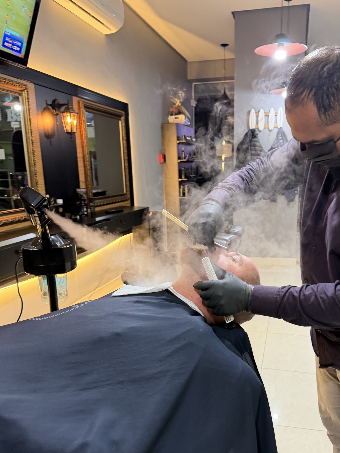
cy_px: 268
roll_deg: -2.4
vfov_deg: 59.5
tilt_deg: -17.0
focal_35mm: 30
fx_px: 393
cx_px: 202
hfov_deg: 46.6
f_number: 1.78
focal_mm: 6.76
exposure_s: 1/60
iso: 320
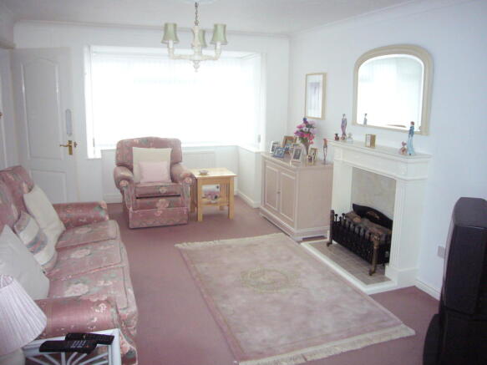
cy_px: 182
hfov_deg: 63.5
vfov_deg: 49.7
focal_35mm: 28
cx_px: 244
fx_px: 394
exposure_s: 1/30
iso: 320
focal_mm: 4.6
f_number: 2.8
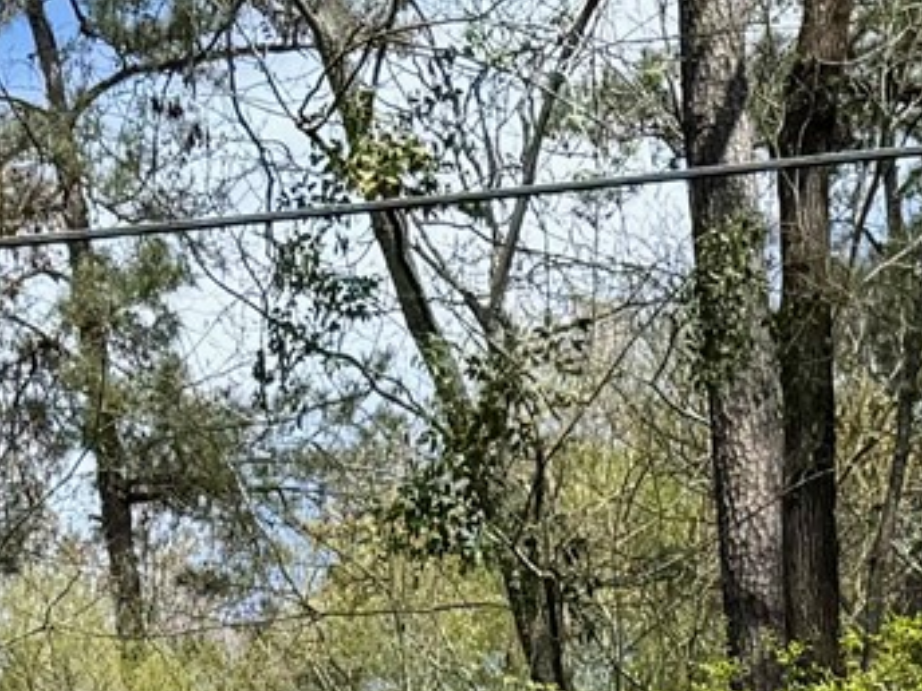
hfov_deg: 13.8
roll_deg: +0.4
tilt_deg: +0.7
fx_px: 3809
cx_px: 397
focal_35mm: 143
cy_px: 1711
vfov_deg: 9.2
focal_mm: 6.76
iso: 80
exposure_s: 1/2833
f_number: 1.78
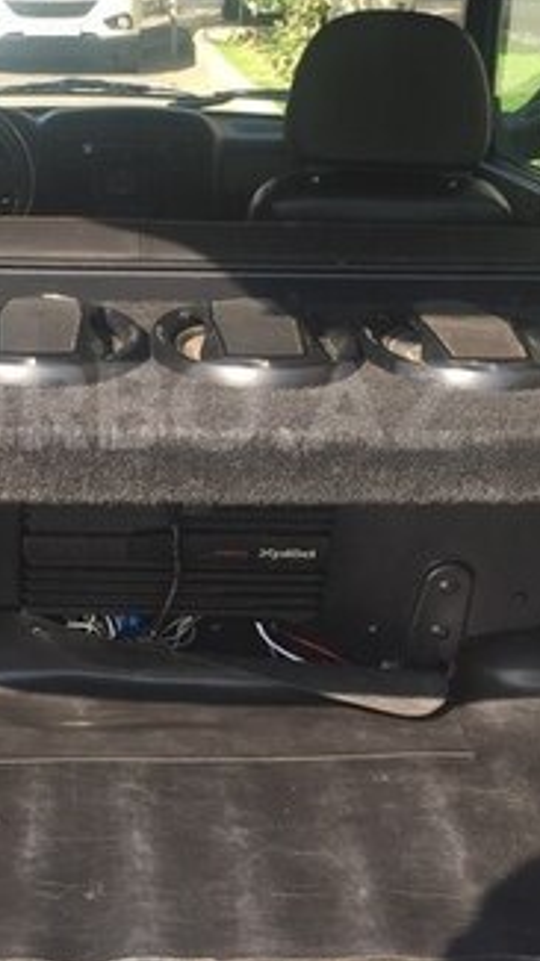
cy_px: 405
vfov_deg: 32.8
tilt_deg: -15.9
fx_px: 1632
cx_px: 159
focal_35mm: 64
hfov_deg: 18.7
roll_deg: -2.5
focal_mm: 4.15
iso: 32
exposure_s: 1/258
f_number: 2.2
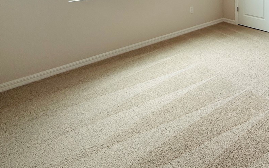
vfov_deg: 35.4
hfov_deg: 58.1
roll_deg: +0.8
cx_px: 215
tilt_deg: -4.8
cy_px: -20
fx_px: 220
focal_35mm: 30
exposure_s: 1/118
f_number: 2.2
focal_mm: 2.22
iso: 64
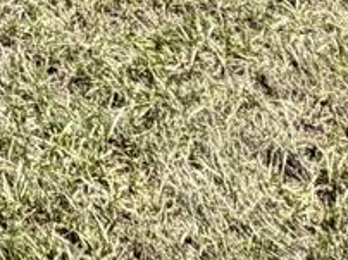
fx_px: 1115
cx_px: -283
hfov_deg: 15.3
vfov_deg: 8.4
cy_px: -730
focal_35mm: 111
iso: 64
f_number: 2.2
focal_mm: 2.22
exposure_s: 1/436
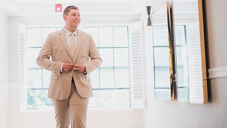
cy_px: 35
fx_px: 403
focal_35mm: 67
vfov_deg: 17.9
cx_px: 94
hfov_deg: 31.4
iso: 800
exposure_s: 1/1600
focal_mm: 50
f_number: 1.4
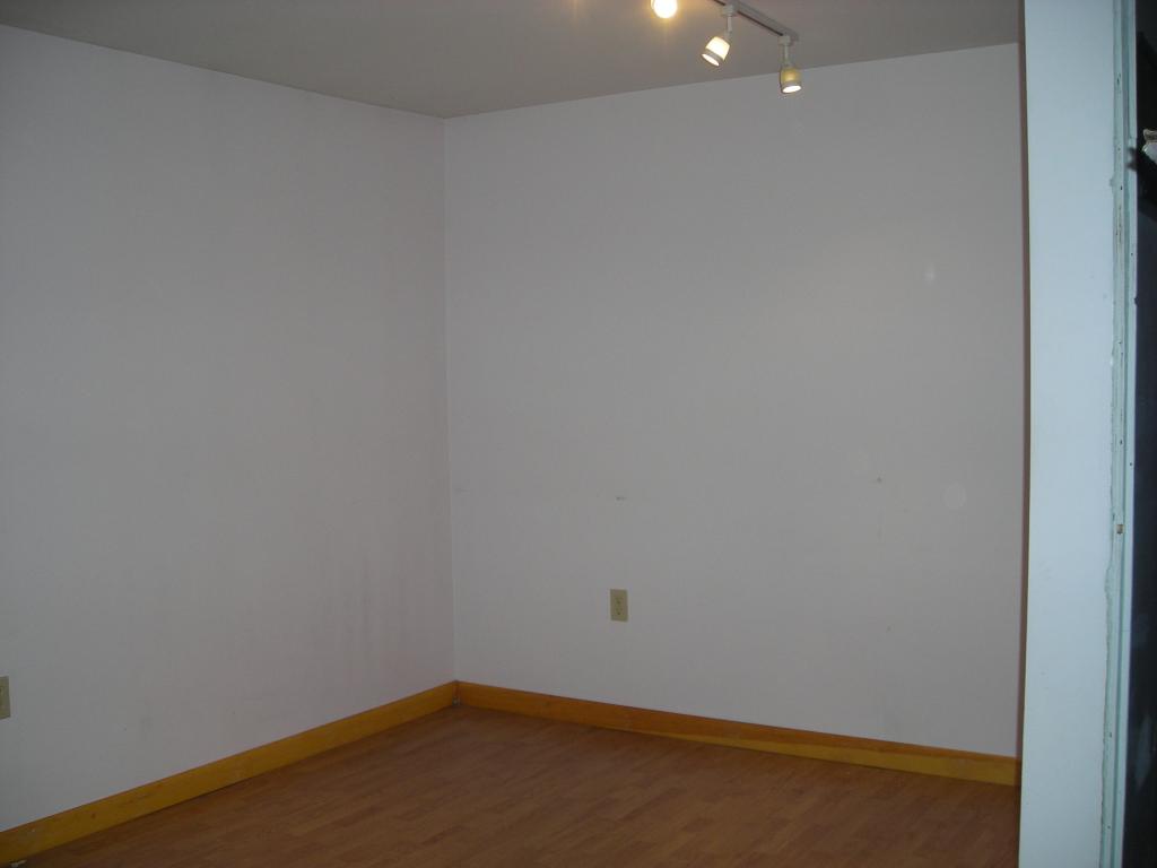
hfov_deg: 49.0
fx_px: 1270
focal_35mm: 38
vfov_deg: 37.7
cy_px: 434
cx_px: 578
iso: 84
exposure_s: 1/60
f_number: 3.2
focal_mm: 6.3
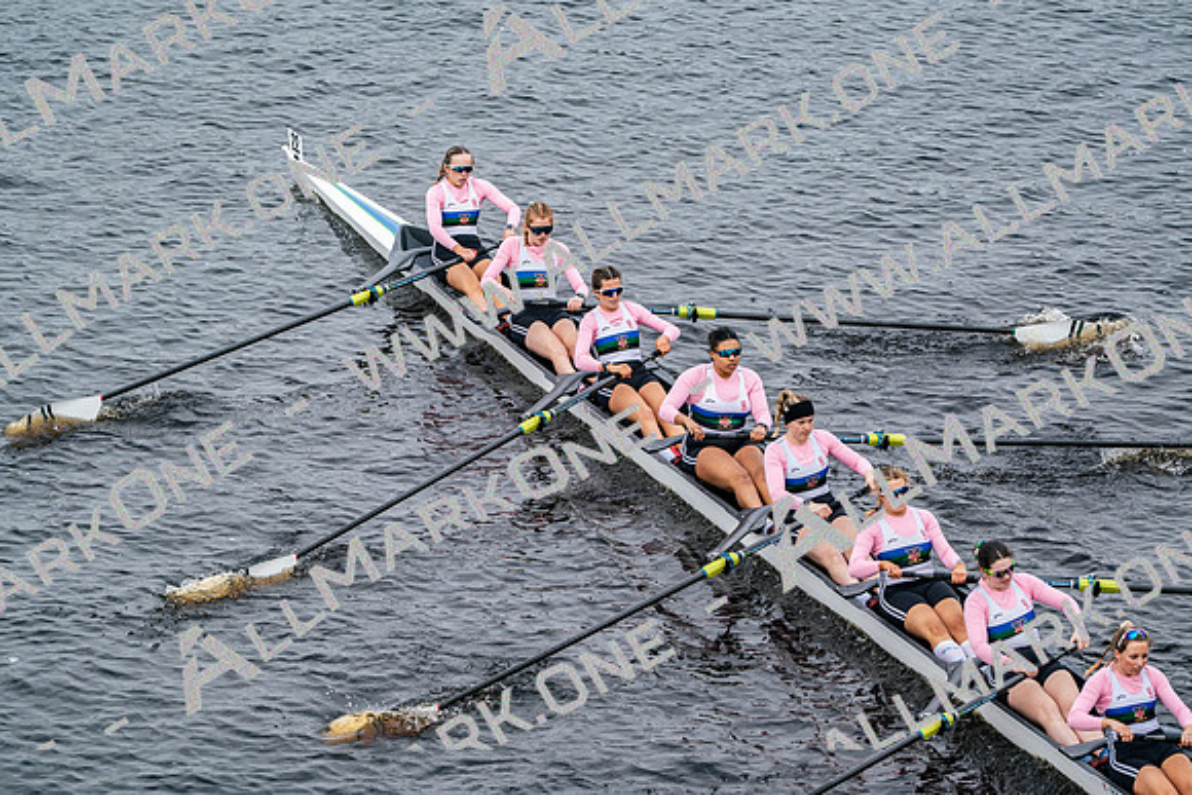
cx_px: 596
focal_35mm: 200
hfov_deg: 10.3
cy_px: 398
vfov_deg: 6.9
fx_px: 6623
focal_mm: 200
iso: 250
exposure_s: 1/2000
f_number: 2.8
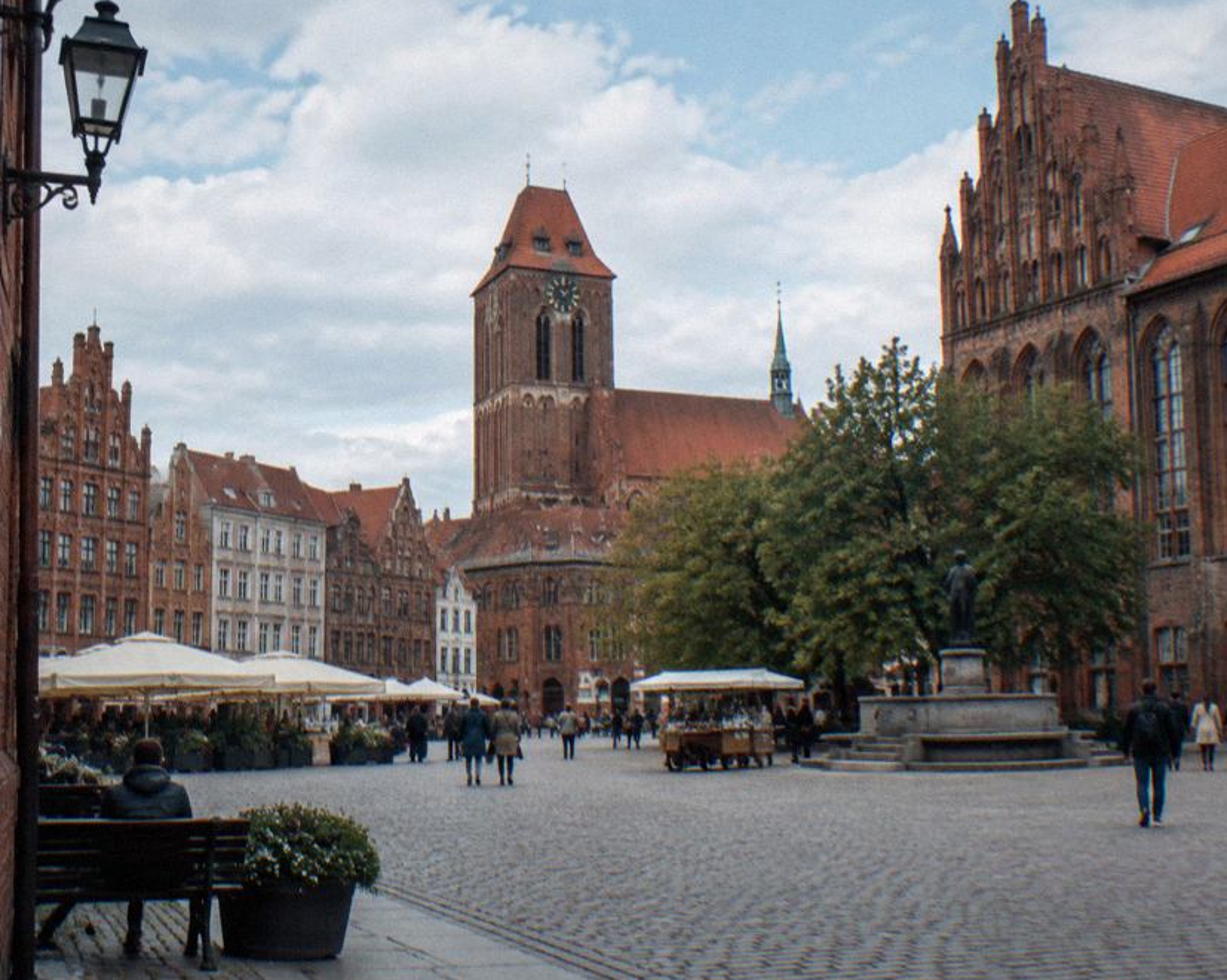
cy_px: 491
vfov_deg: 35.7
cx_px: 593
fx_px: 1525
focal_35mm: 42
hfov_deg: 43.8
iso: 400
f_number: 4
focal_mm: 37
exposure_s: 1/1250
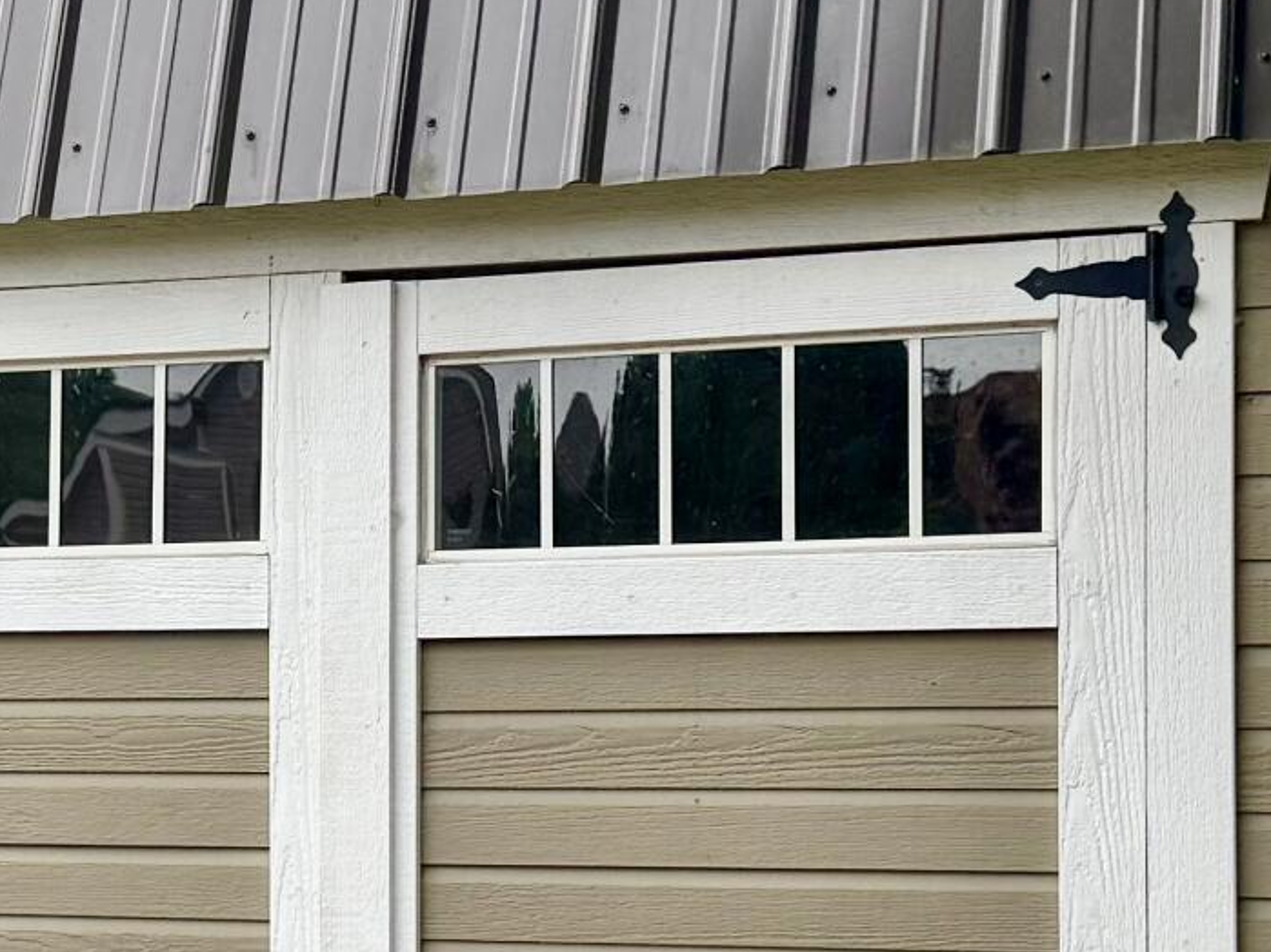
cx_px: -187
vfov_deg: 14.3
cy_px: 714
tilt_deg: +0.2
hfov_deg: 18.3
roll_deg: +1.2
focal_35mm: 103
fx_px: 3781
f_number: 1.78
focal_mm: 6.76
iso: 100
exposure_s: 1/1901
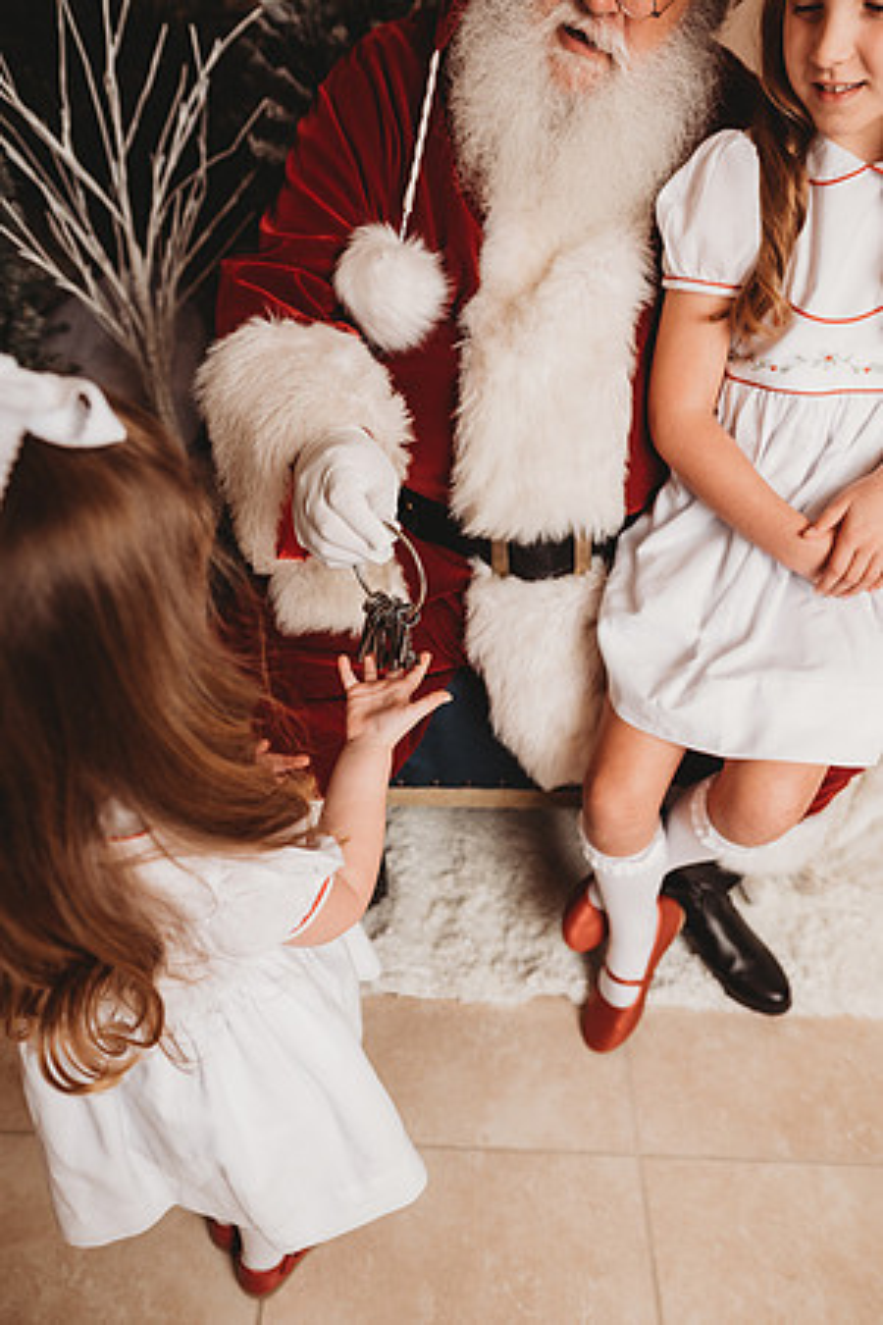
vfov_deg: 73.7
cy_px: 662
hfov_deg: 53.1
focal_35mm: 24
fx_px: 883
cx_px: 442
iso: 100
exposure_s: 1/160
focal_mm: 24
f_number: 3.2
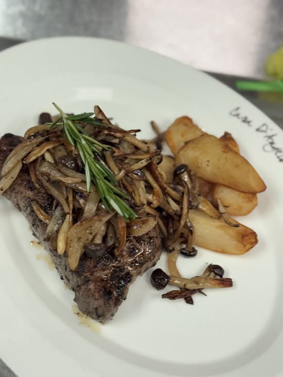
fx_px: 523
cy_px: 188
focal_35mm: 48
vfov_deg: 39.7
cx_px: 142
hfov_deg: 30.3
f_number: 1.78
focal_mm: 6.76
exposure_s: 1/120
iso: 125
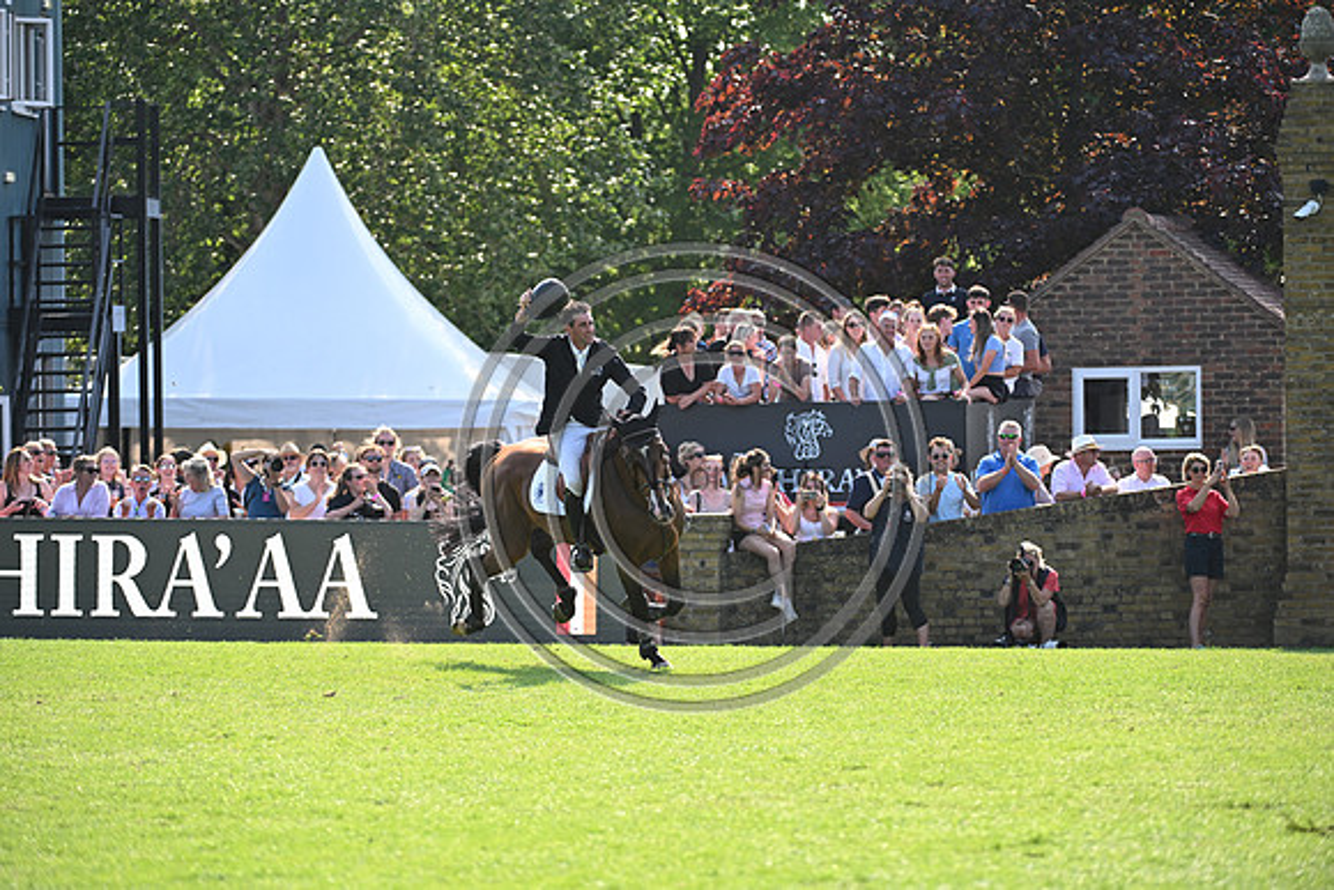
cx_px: 667
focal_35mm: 200
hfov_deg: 10.3
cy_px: 445
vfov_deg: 6.9
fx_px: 7412
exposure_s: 1/1250
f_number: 4.5
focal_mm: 200
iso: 560
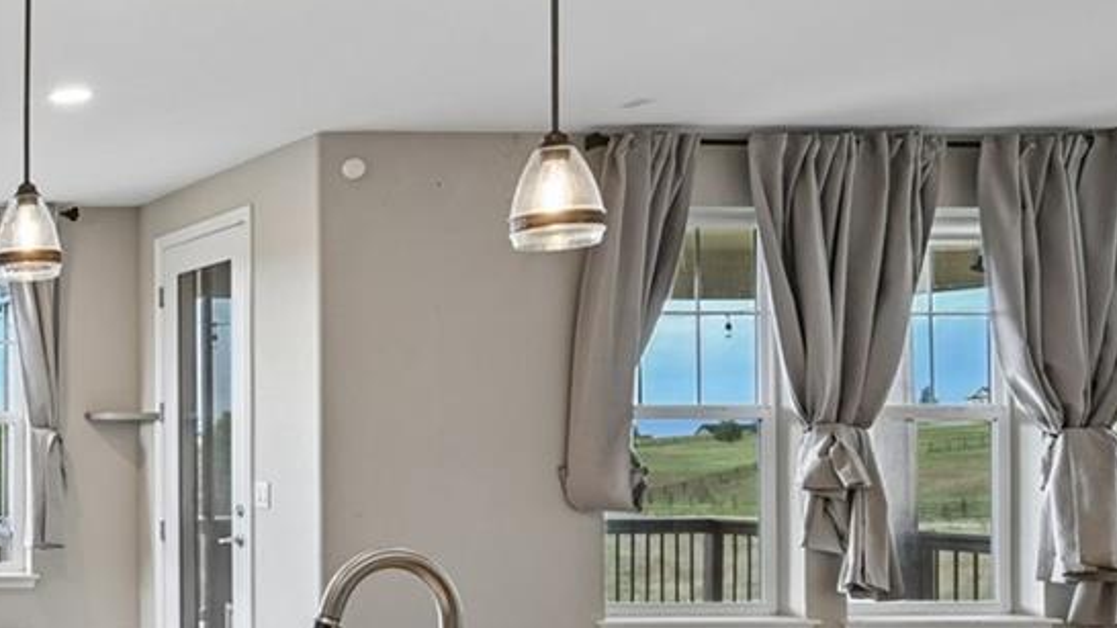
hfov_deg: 33.1
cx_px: -374
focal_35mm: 43
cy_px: 413
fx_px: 1273
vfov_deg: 27.6
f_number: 9
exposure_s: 1/15
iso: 250
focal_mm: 14
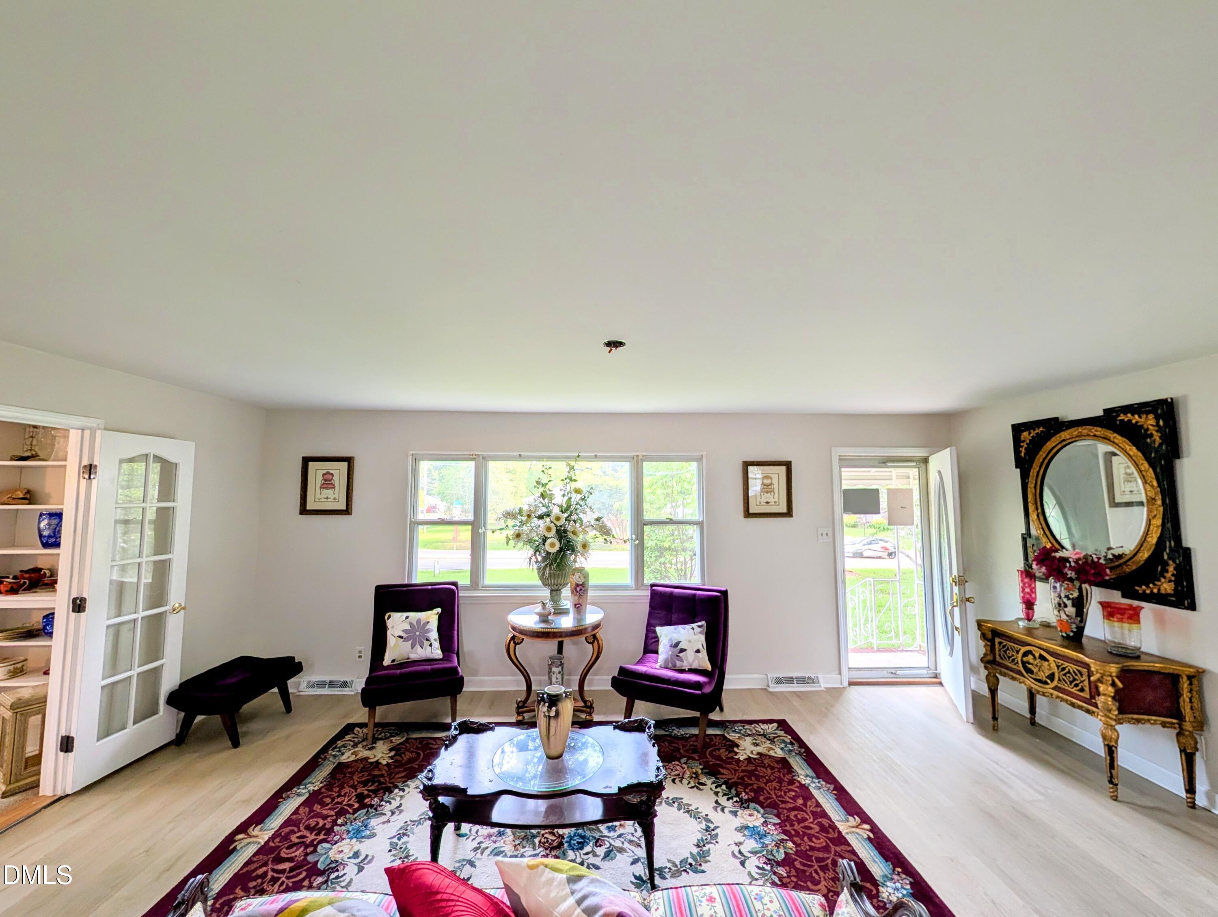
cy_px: 458
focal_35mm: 12
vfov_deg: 94.6
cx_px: 609
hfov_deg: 110.5
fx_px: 423
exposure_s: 1/94.8
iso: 53
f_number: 1.7
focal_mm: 2.02
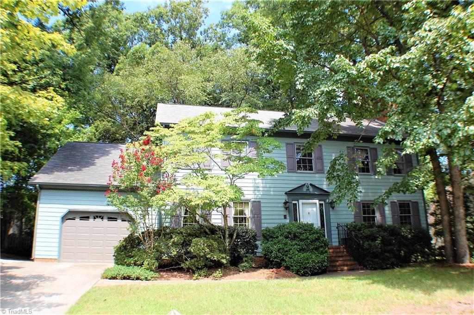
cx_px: 237
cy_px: 158
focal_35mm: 36
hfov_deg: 53.2
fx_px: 473
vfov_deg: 36.8
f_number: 7.1
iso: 200
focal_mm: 24
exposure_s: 1/200
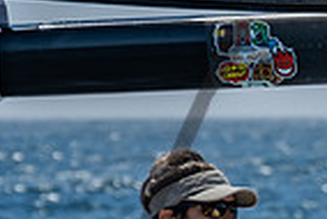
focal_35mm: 940
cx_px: 686
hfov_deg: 2.2
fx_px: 8547
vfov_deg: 1.5
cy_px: 247
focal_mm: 140
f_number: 6.3
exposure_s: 1/400
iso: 160
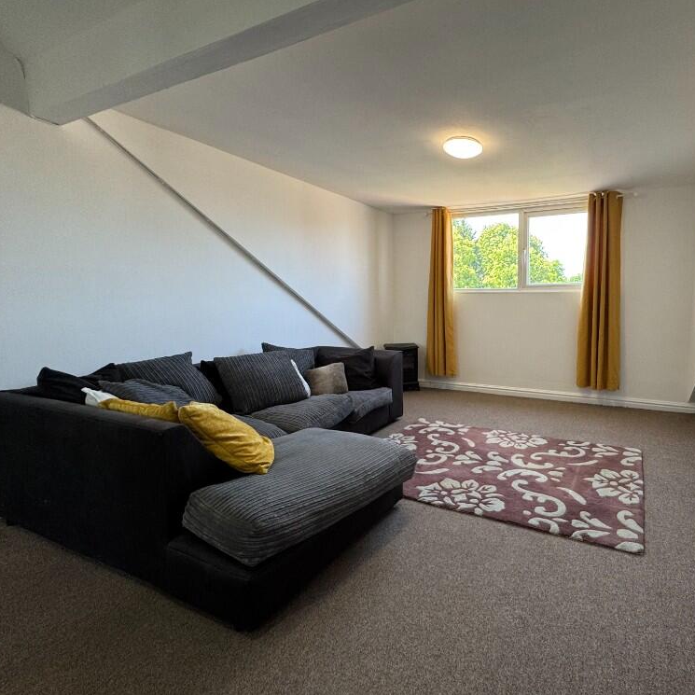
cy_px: 341
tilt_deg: -5.1
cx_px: 468
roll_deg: -1.1
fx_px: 386
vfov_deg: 84.0
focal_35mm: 17
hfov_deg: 80.9
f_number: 2.2
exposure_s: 1/100
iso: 125
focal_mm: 2.22
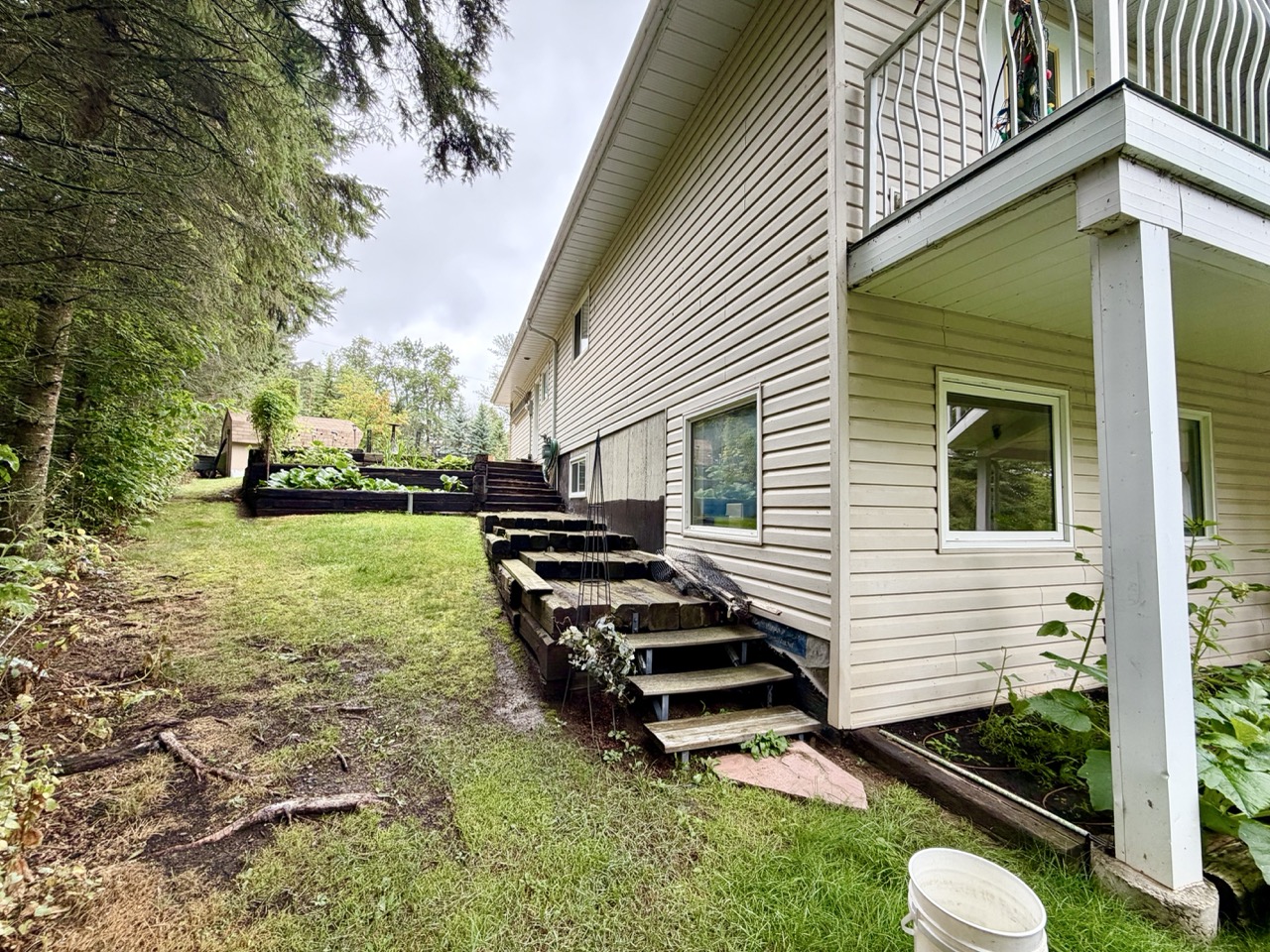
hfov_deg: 102.1
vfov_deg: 85.7
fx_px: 514
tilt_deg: +3.6
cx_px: 635
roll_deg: -1.0
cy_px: 476
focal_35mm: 14
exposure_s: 1/121
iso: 64
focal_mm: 2.22
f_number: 2.2
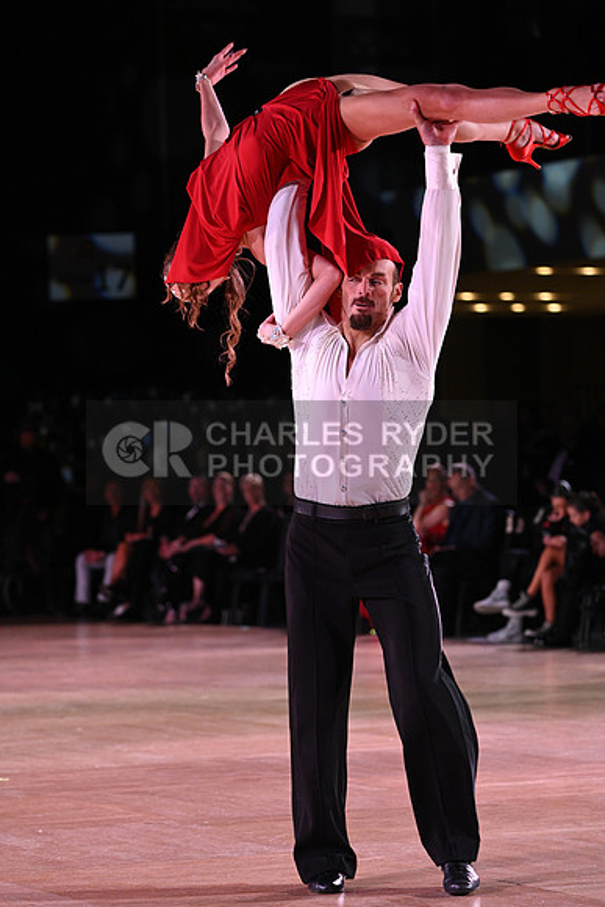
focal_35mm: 140
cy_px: 454
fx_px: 3527
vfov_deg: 14.7
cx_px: 302
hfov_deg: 9.8
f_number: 4.8
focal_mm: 140
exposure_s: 1/320
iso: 3200
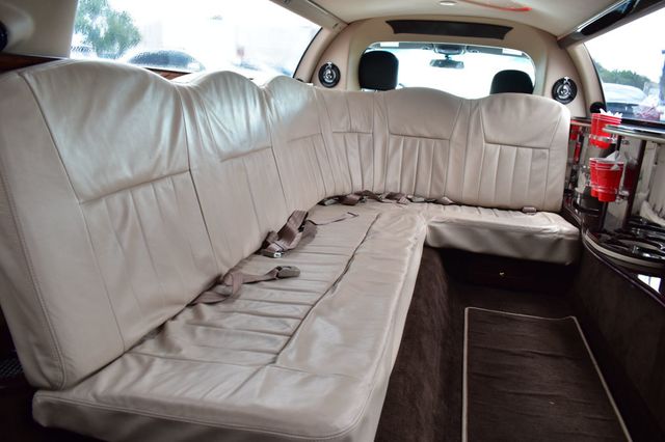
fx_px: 498
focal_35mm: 27
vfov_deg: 47.9
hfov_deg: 67.4
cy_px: 221
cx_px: 332
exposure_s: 1/15
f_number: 6.3
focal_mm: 18
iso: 400
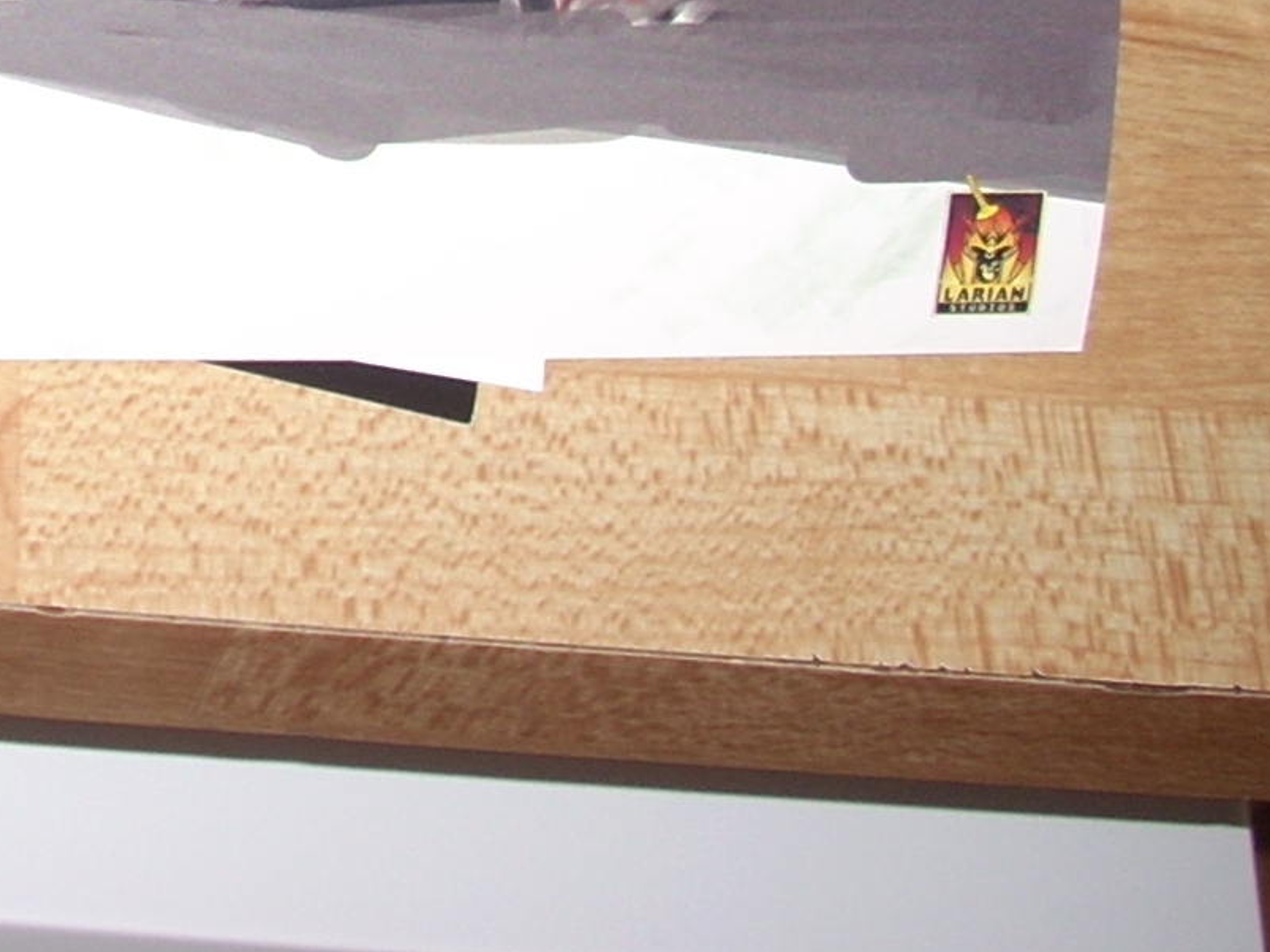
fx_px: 4329
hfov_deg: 15.6
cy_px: -471
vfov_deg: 12.0
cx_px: -517
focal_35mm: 118
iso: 64
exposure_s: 1/30
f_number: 2.8
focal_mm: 6.2
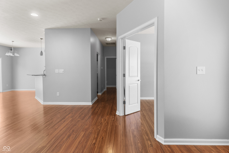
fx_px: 114
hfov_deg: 90.0
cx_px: 114
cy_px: 76
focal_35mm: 18
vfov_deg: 67.4
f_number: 9
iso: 250
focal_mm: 12
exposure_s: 1/4
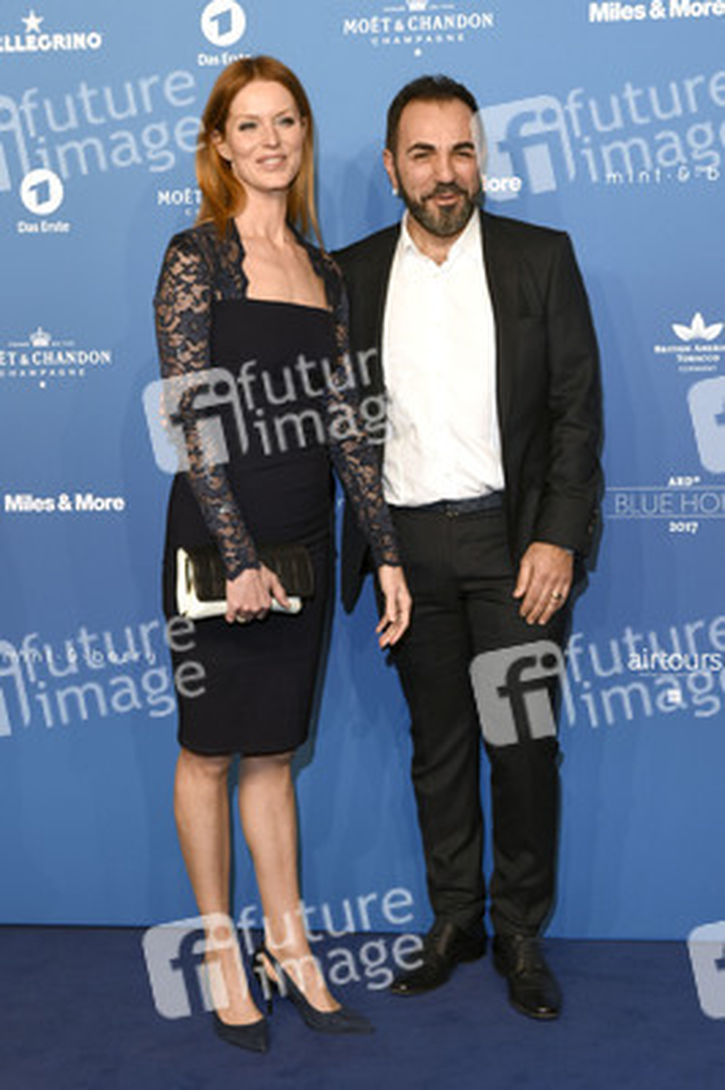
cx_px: 362
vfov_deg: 37.9
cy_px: 545
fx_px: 1589
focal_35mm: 52
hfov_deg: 25.7
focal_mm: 35
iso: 400
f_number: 4
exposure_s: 1/320
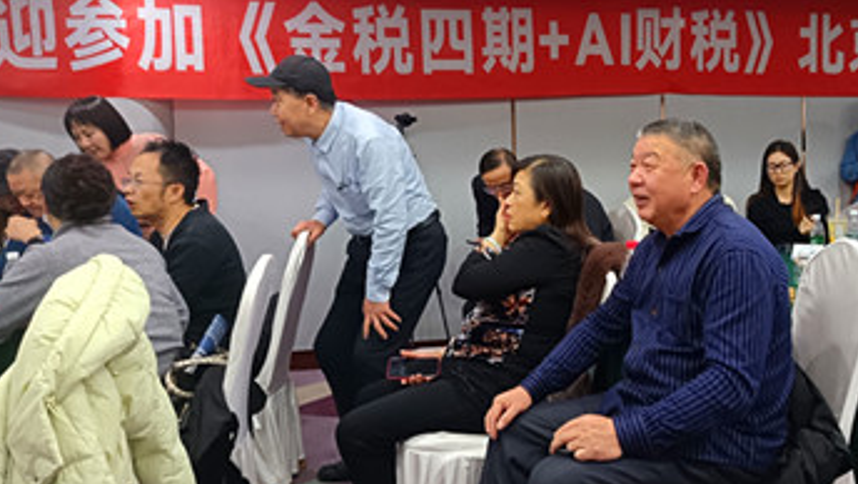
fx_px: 865
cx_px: 546
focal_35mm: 38
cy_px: 203
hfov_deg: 52.1
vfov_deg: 31.2
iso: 3611
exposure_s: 1/100
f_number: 1.75
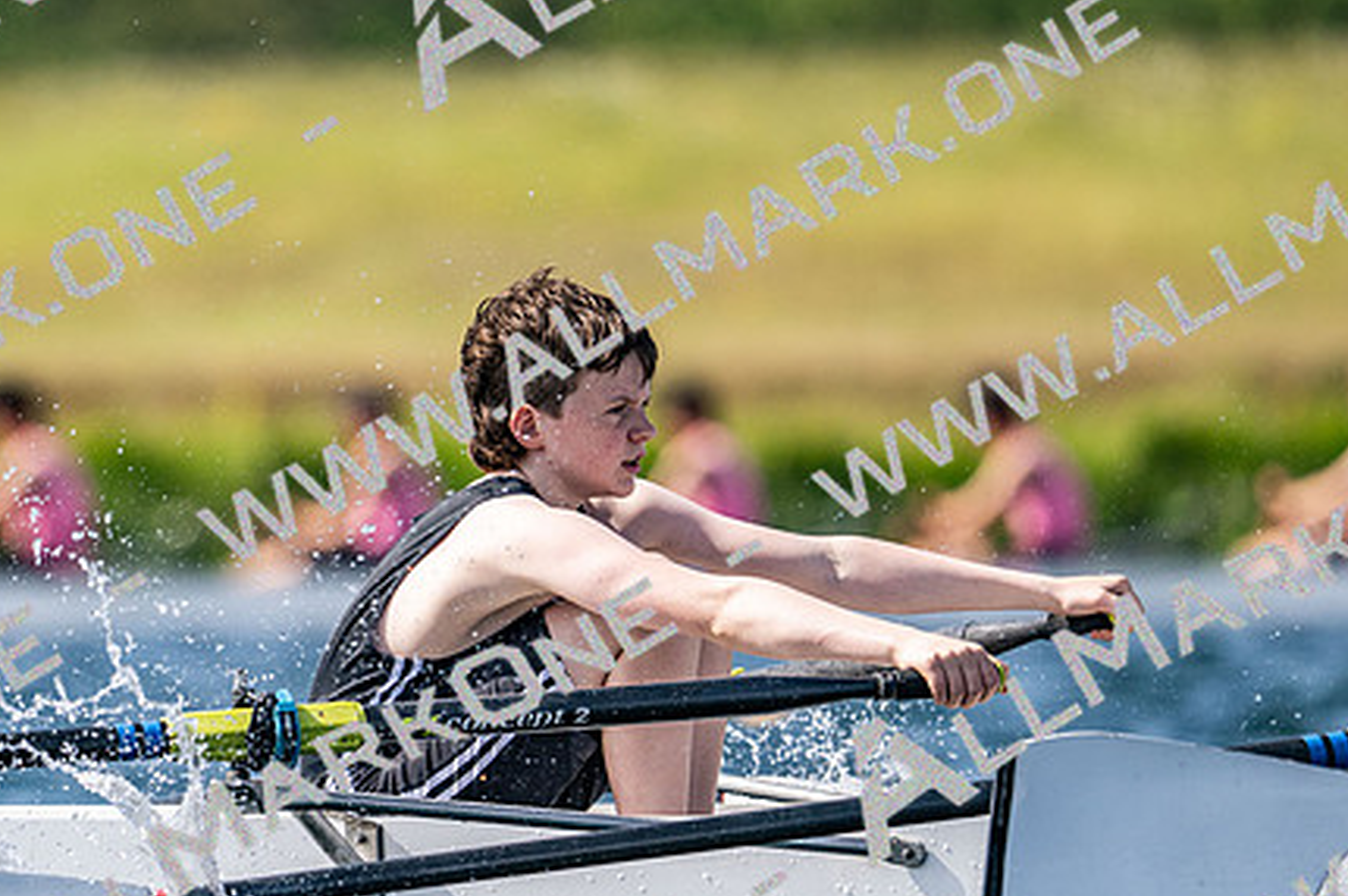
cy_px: 570
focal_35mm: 810
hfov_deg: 2.5
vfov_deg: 1.7
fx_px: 30306
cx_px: 583
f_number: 4.5
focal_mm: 400
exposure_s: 1/2500
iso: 220
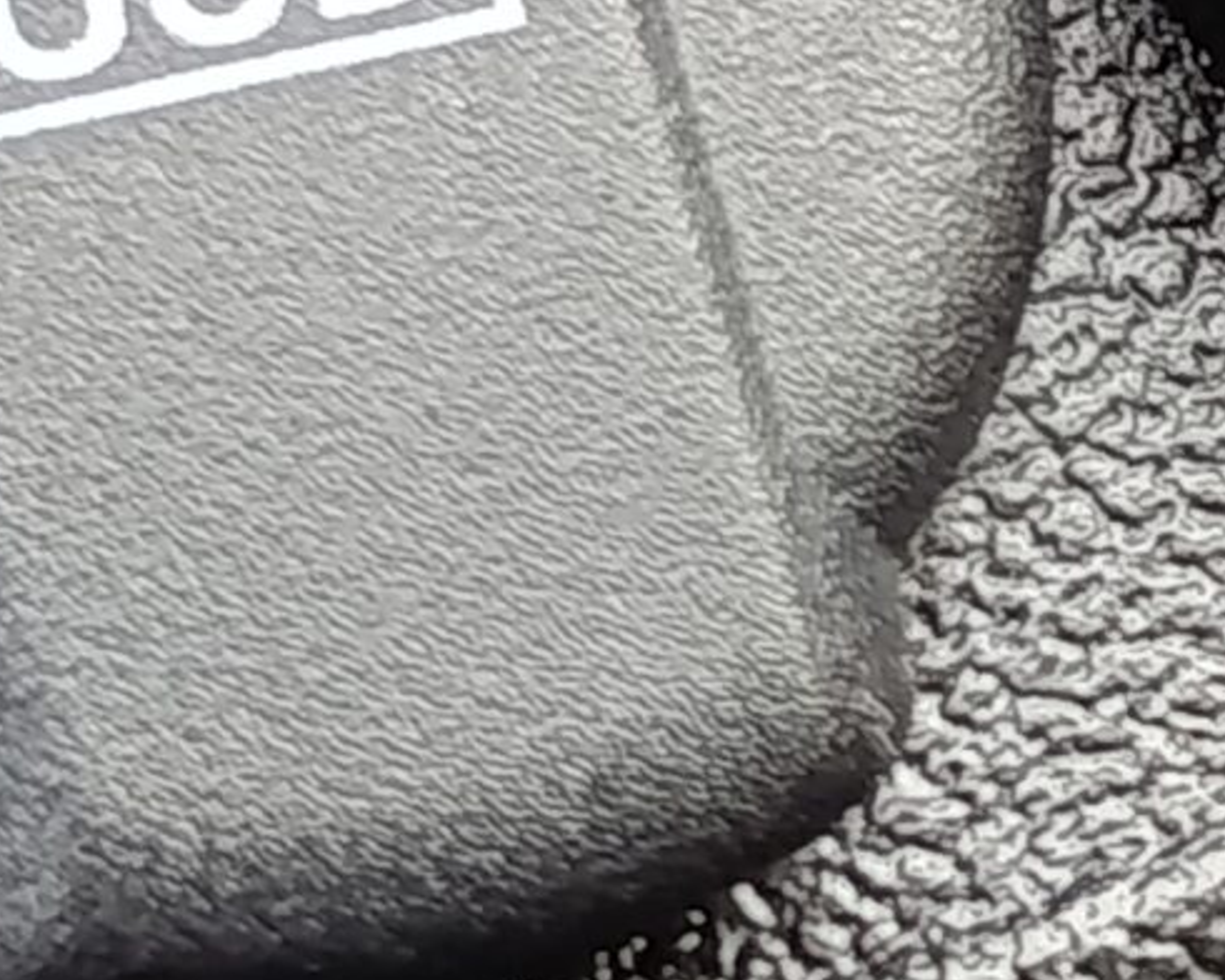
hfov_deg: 9.6
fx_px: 7215
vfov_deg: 7.7
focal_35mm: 199
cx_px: 1322
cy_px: -35
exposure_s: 1/100
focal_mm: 6.14
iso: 250
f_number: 1.6
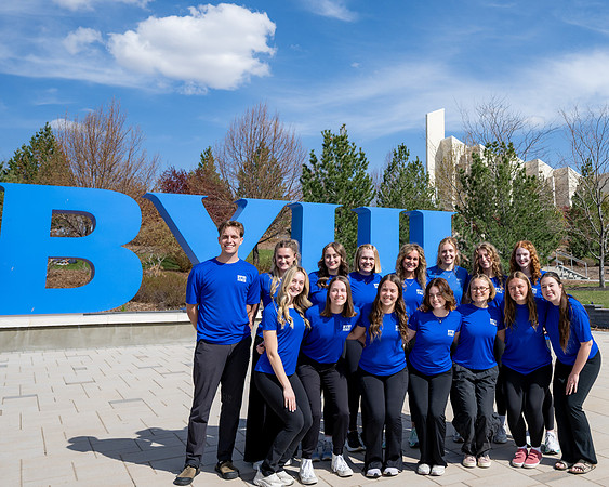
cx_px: 466
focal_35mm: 34
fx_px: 621
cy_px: 177
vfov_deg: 42.4
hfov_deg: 49.9
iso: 160
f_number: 4
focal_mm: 23.5
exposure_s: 1/2500
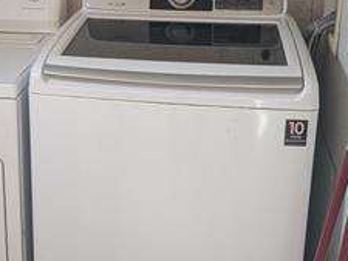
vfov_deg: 22.7
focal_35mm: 64
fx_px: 644
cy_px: 59
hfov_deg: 29.8
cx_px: 92
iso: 234
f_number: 1.68
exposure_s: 1/40
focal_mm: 6.9
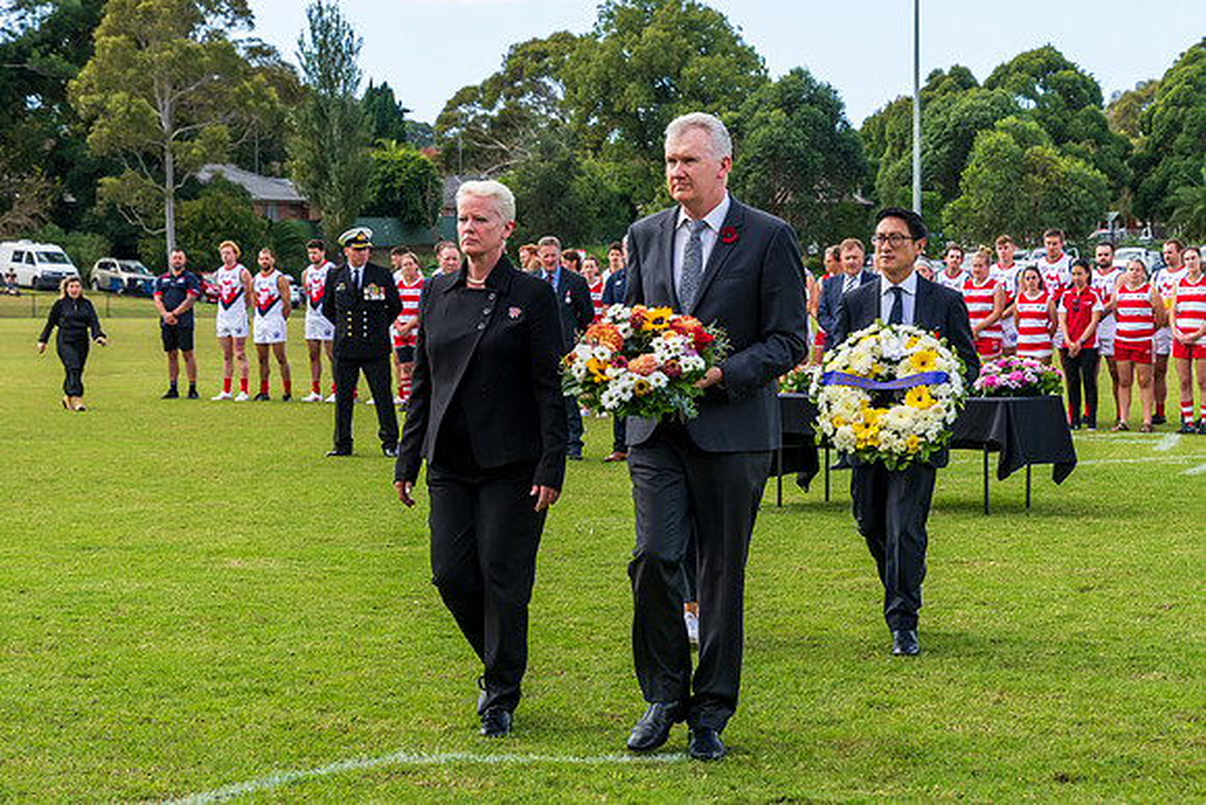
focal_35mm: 86
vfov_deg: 15.9
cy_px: 400
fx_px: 2876
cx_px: 599
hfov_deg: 23.7
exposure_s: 1/1000
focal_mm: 52
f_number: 5.6
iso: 400
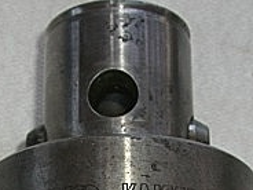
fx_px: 965
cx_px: 124
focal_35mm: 132
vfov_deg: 10.8
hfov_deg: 14.9
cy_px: 297
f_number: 4.3
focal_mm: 6.2
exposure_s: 1/100
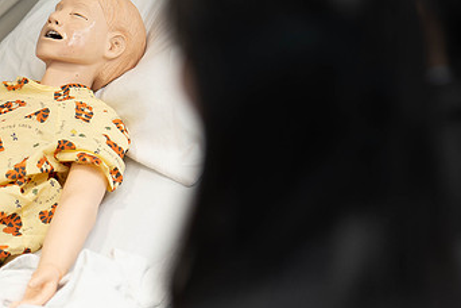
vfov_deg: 7.7
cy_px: 170
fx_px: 2279
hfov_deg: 11.5
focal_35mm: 178
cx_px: 201
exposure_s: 1/320
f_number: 1.8
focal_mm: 85
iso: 320
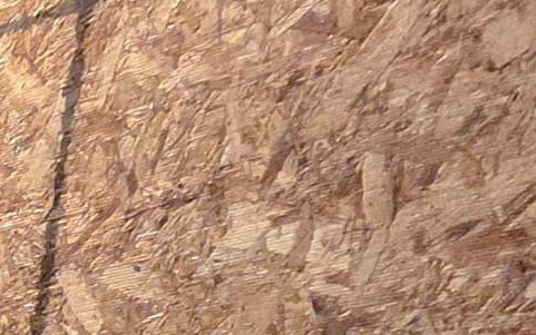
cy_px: 945
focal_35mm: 88
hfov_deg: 12.2
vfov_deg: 10.9
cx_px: -1000
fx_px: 1286
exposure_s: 1/60.2
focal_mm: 2.2
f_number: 2.2
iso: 1600
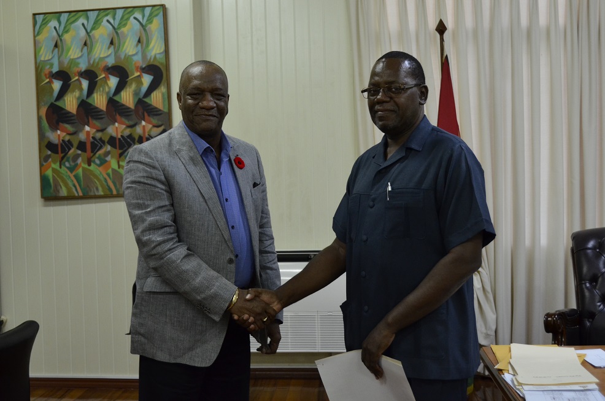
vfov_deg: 30.7
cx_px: 302
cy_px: 200
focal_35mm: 44
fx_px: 730
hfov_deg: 45.0
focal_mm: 29
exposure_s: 1/60
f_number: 4
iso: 1600
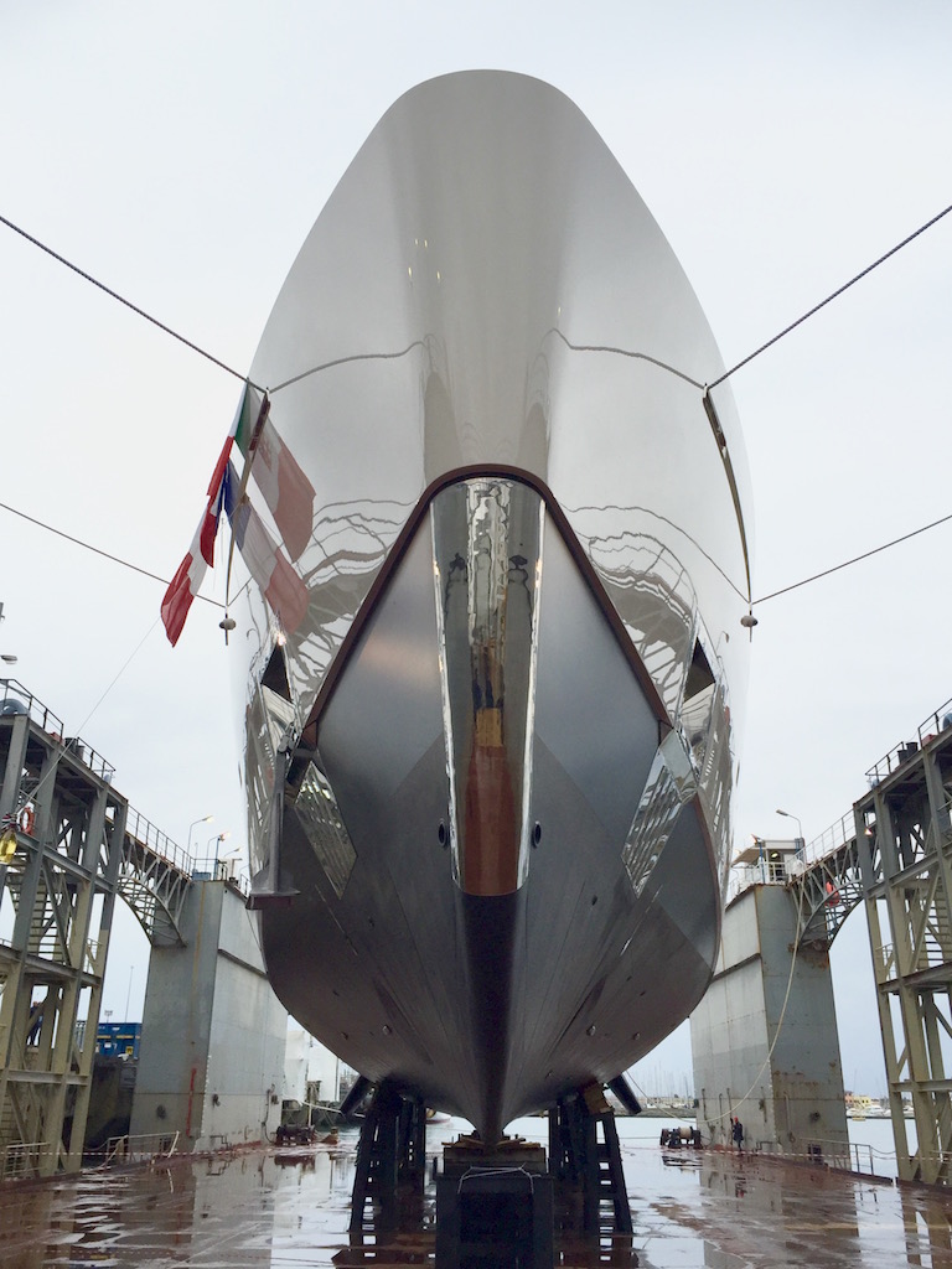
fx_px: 1063
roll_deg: -0.9
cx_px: 476
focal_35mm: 29
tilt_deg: +23.6
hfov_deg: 48.2
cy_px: 634
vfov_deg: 61.7
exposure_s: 1/222
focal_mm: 4.15
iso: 32
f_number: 2.2
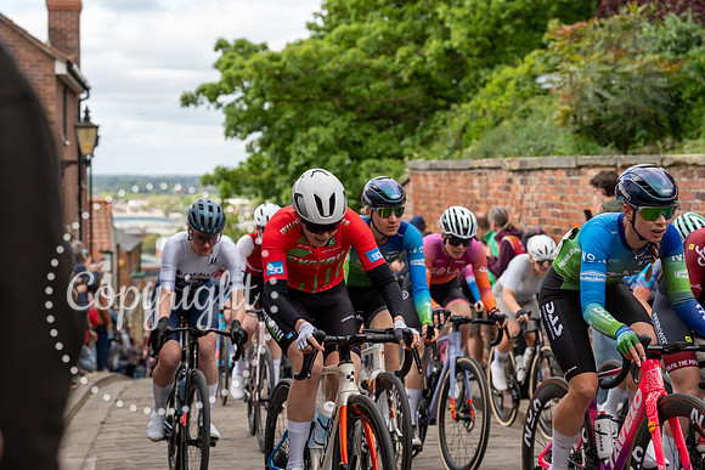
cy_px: 235
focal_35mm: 70
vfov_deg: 19.5
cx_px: 352
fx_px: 1371
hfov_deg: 28.8
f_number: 4
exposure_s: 1/1000
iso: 400
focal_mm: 70
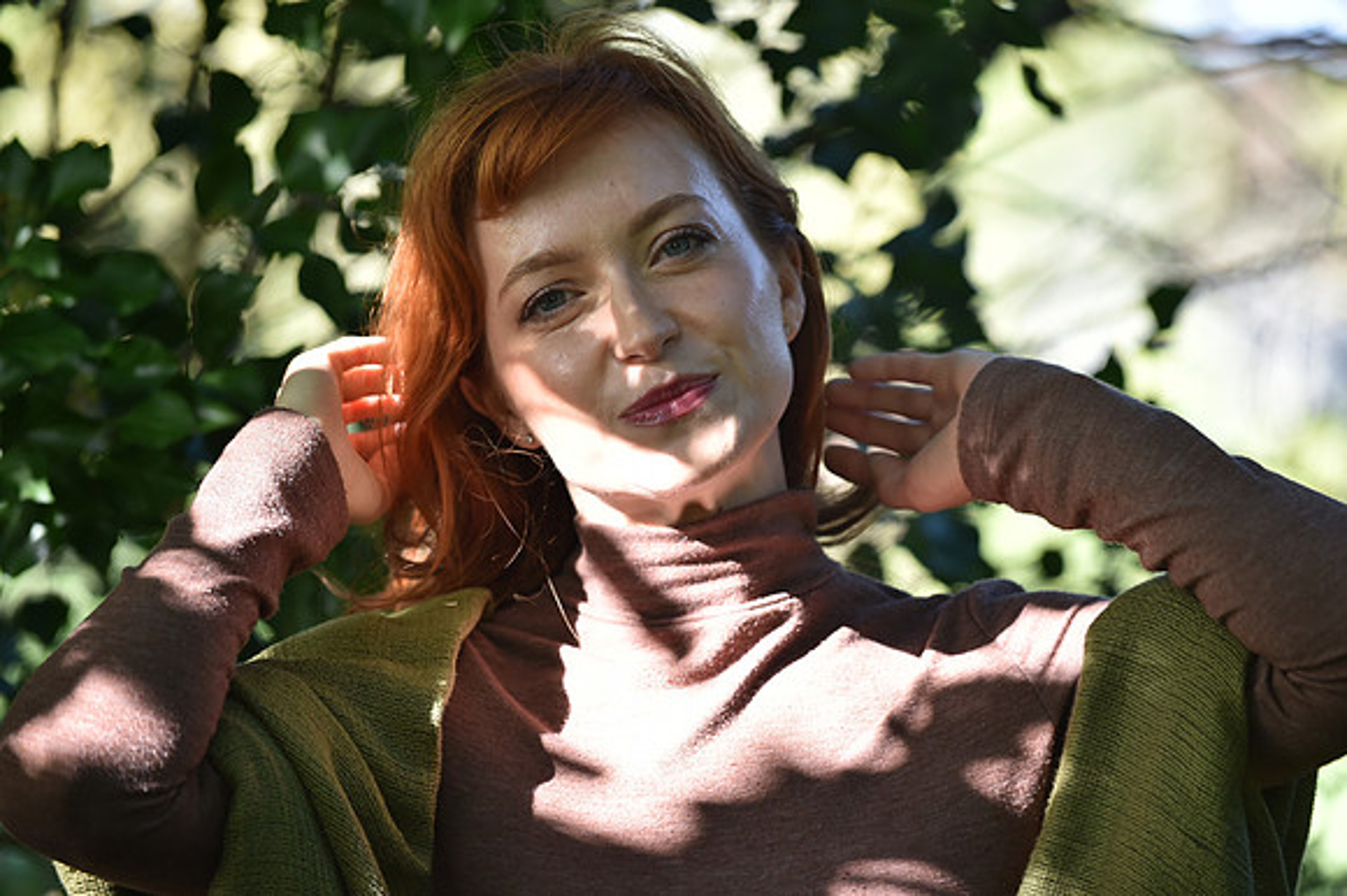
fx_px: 7479
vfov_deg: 6.9
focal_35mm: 200
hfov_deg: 10.3
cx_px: 674
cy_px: 448
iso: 1000
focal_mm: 200
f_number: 4
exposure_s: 1/400
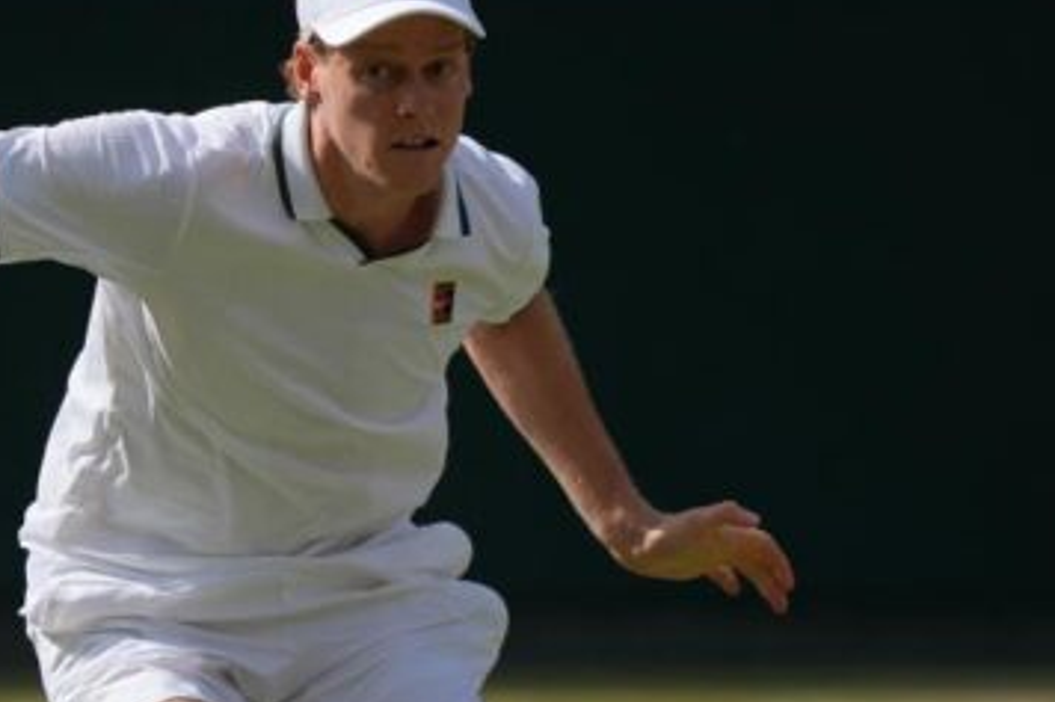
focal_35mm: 1123
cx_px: 166
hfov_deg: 1.8
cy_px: 616
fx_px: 32893
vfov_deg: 1.2
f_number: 2.8
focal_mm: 400
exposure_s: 1/3200
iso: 125
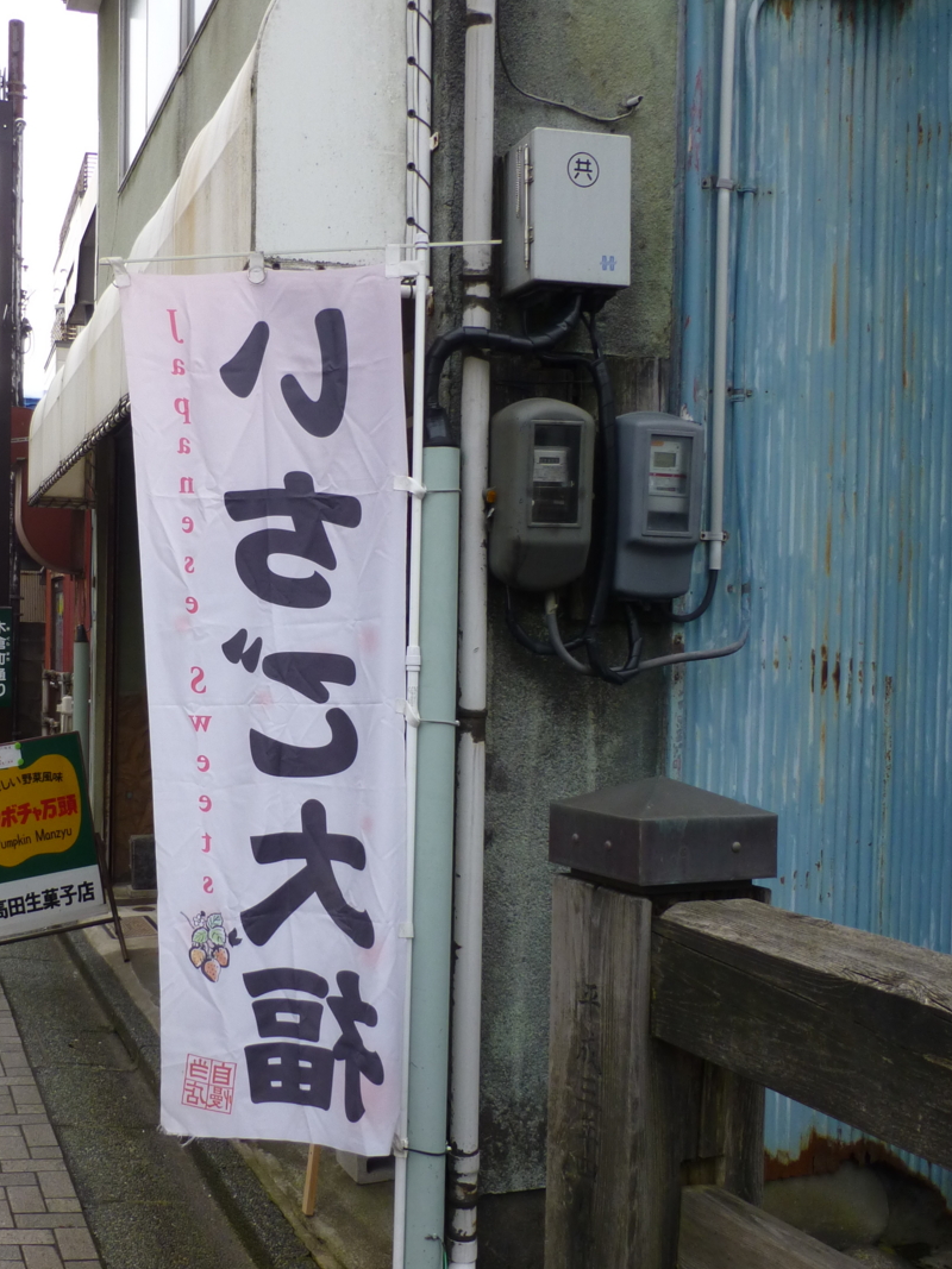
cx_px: 256
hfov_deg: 38.8
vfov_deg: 51.3
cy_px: 661
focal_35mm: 36
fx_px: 1320
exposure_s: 1/320
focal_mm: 4.3
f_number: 4
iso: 100
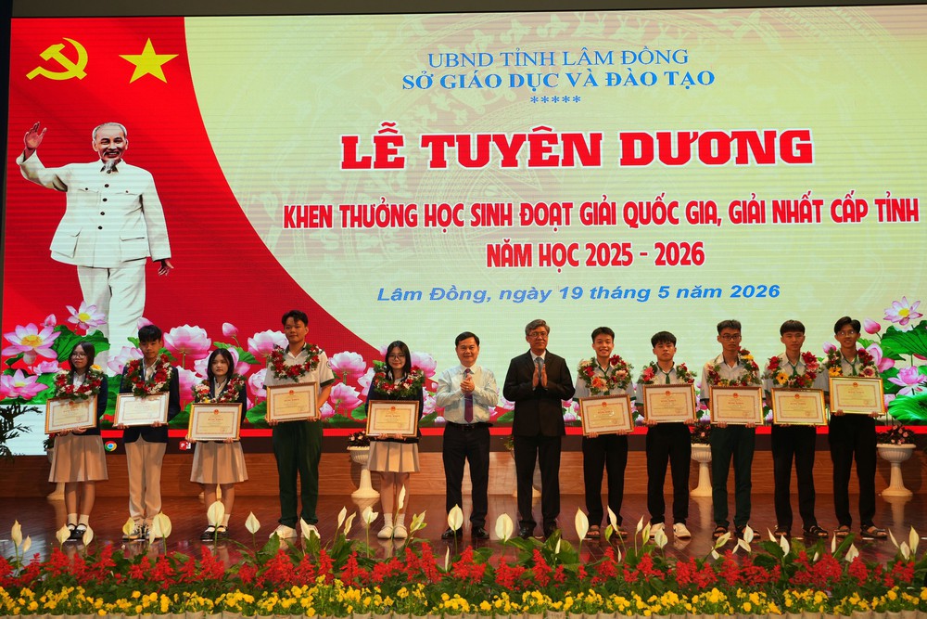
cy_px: 310
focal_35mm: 44
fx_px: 1120
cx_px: 464
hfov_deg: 45.0
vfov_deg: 30.9
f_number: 5.6
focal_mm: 29
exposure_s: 1/80
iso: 320
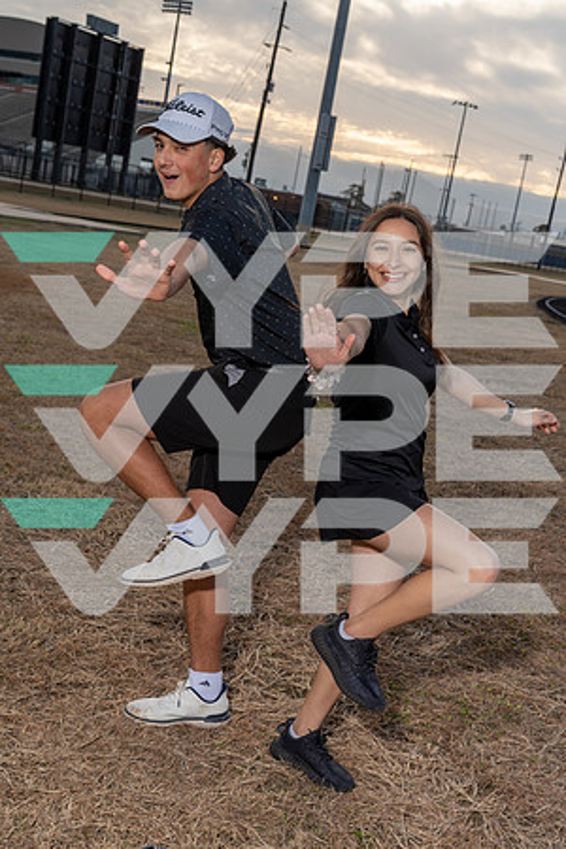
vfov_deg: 43.6
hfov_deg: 29.9
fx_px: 1061
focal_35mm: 45
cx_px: 283
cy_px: 424
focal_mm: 45
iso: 160
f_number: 8
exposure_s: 1/250
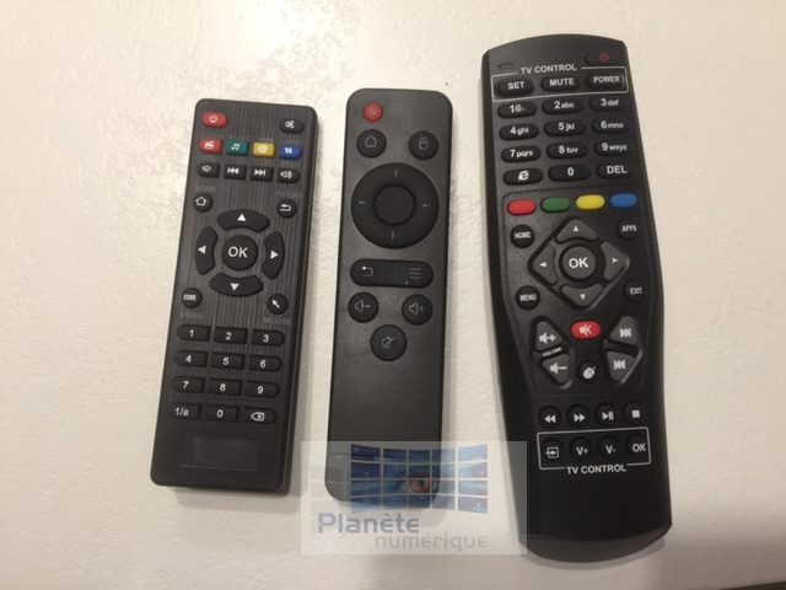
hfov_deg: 61.7
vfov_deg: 48.2
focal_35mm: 29
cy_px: 295
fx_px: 658
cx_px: 393
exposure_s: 1/8
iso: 160
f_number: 2.2
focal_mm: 4.15
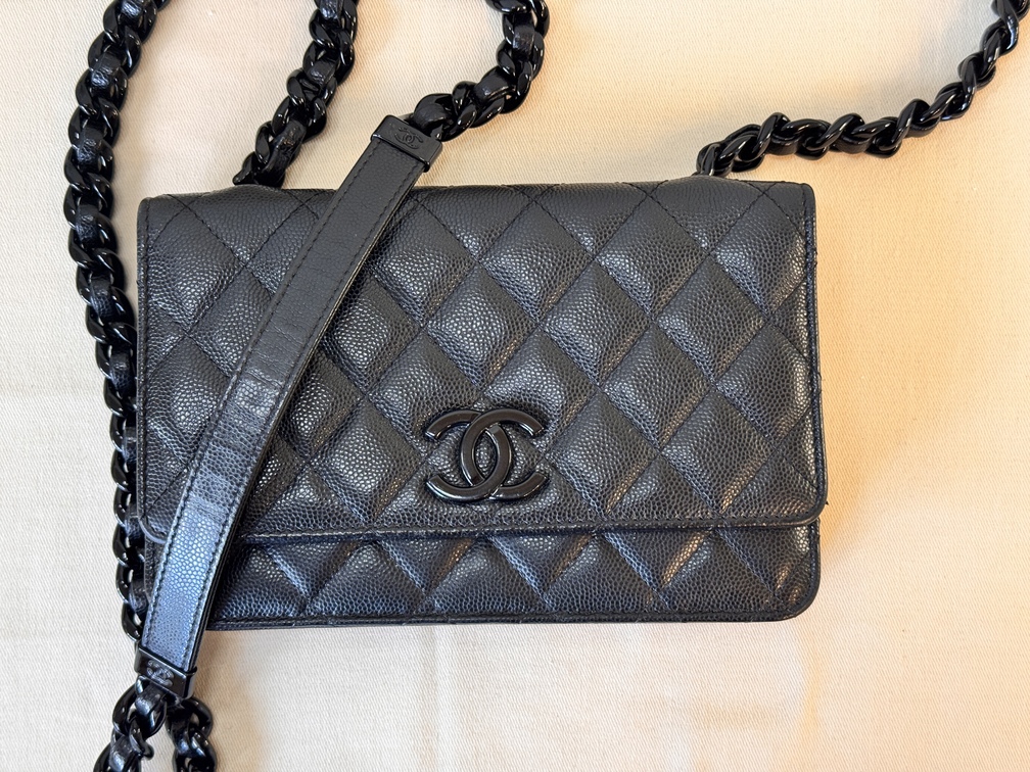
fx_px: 1428
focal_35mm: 48
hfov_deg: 39.7
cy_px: 386
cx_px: 515
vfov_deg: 30.3
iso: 100
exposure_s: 1/53
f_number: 1.78
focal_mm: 6.76
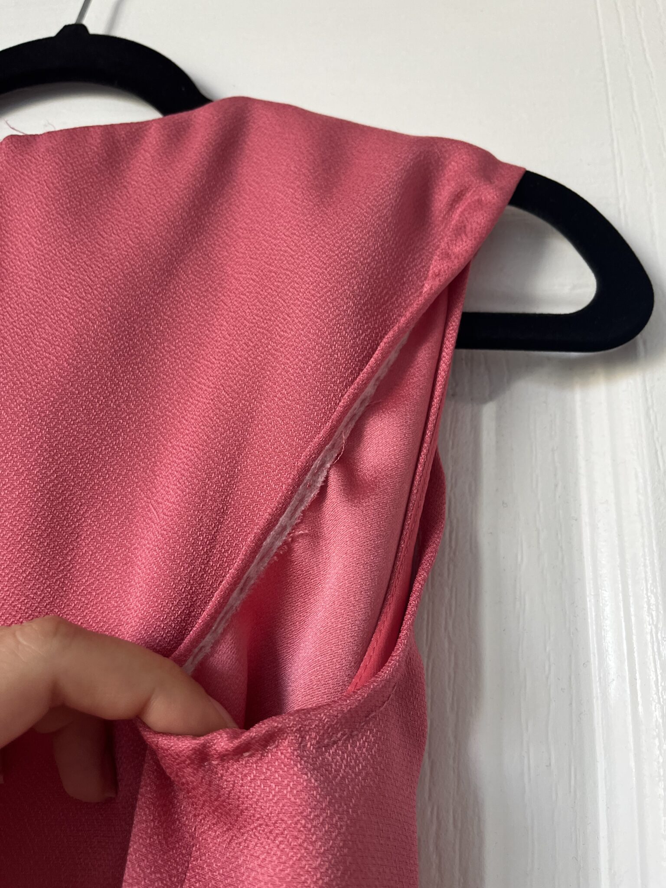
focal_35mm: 26
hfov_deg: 53.1
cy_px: 444
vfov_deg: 67.3
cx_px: 333
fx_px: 667
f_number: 1.6
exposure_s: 1/107
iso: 125
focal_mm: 5.1
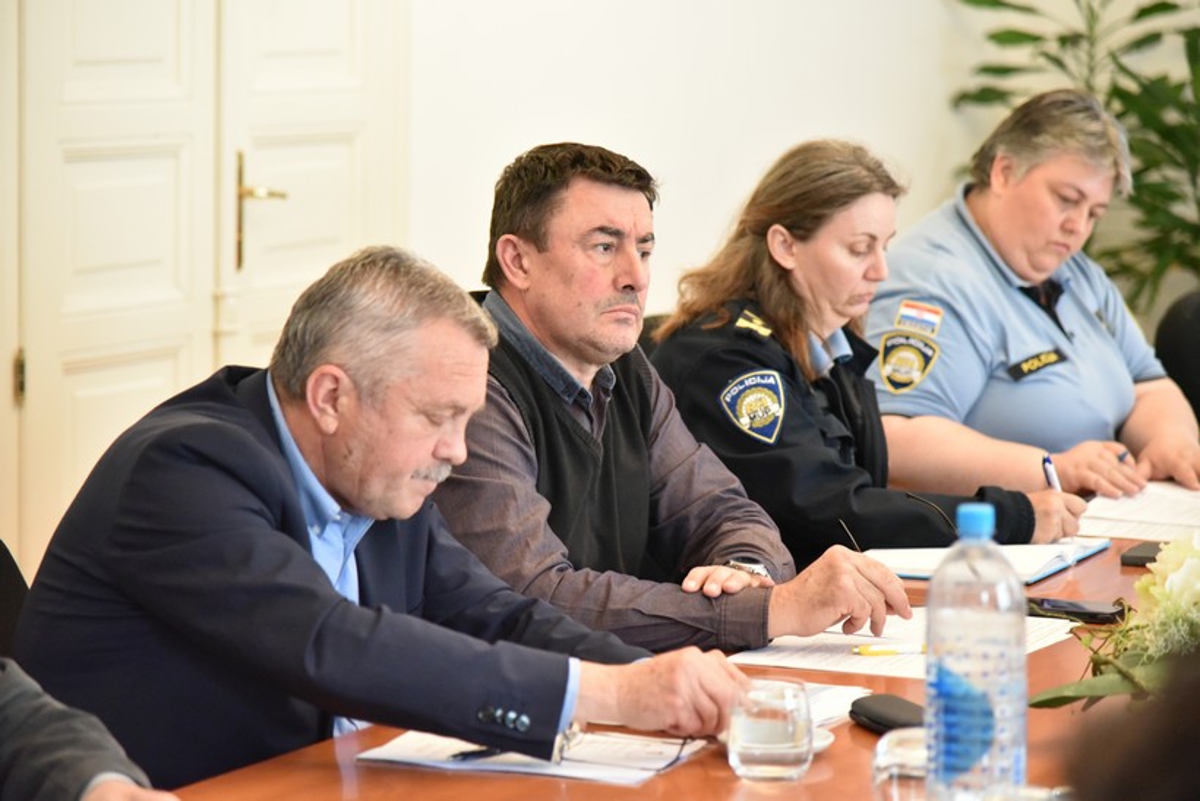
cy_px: 400
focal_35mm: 120
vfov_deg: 11.4
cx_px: 600
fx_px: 4000
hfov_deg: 17.1
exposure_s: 1/125
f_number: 4
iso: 10000
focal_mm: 120
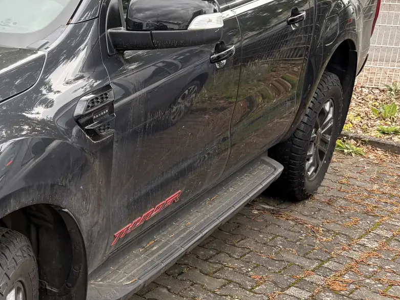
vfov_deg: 22.9
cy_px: 152
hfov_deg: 27.1
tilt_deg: -17.0
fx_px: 740
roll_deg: -1.1
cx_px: -66
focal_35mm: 64
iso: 40
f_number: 1.6
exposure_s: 1/121
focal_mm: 5.96
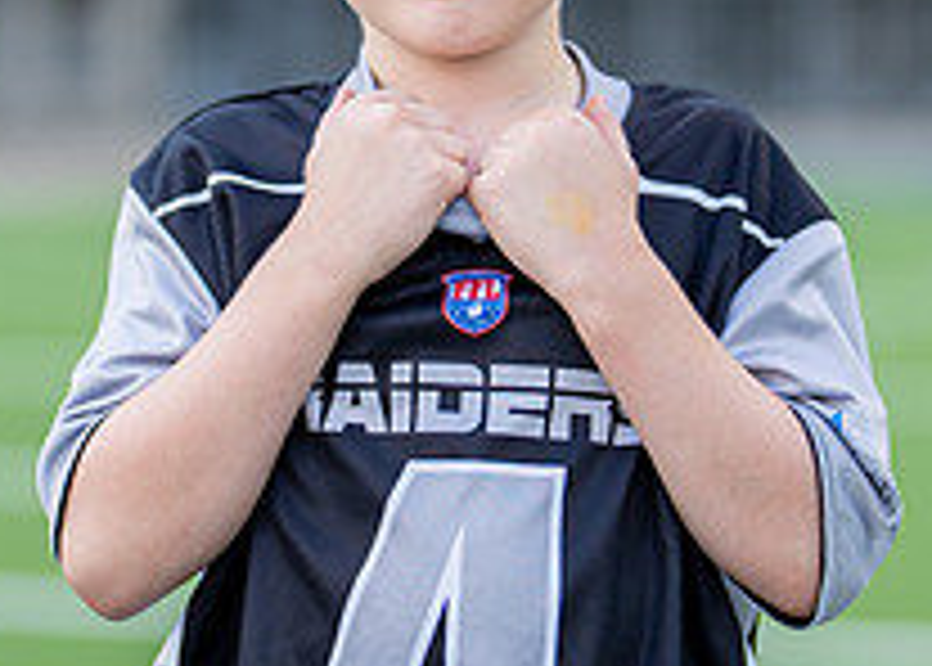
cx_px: 477
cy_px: 183
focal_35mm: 156
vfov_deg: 9.2
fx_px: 4131
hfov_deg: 12.9
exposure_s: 1/1600
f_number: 1.2
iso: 100
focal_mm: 50
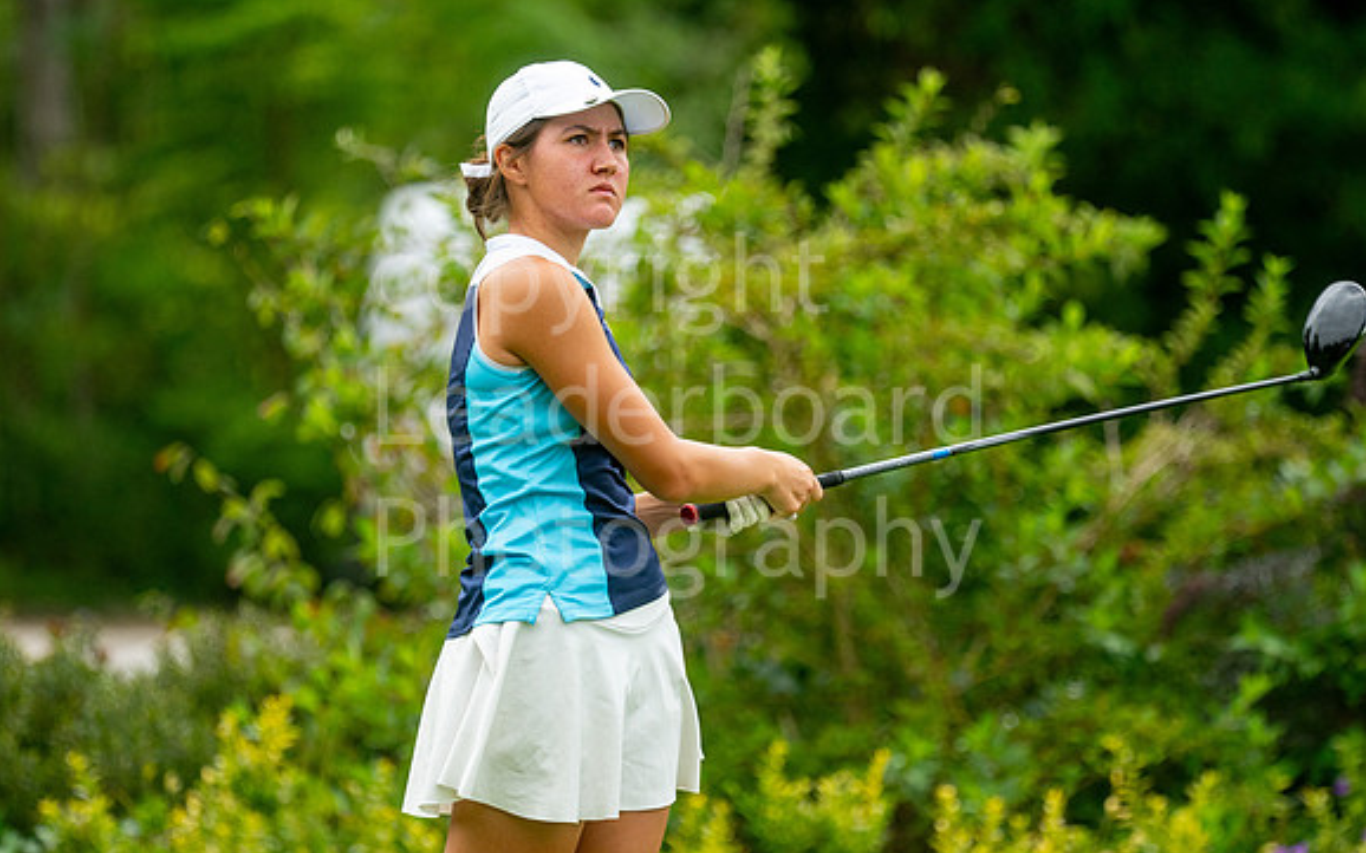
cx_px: 683
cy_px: 428
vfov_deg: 2.9
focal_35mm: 460
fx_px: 17122
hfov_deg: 4.6
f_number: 4
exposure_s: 1/1600
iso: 320
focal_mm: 300
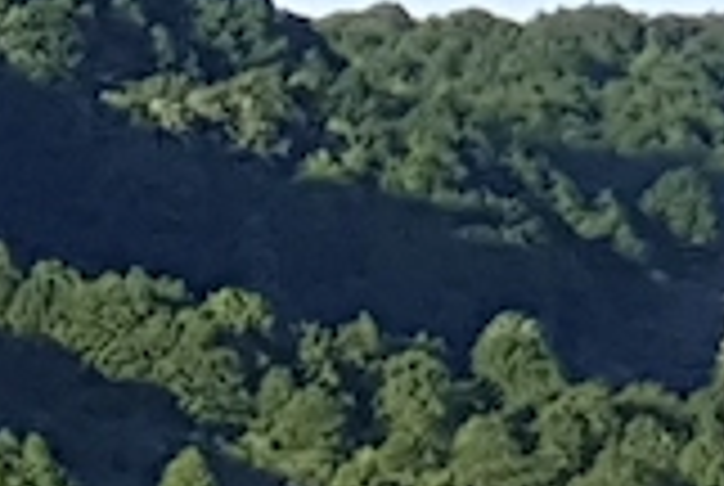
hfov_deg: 6.1
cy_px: 986
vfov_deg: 4.1
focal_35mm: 335
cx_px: -306
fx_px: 6750
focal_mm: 6
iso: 100
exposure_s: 1/412
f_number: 2.4
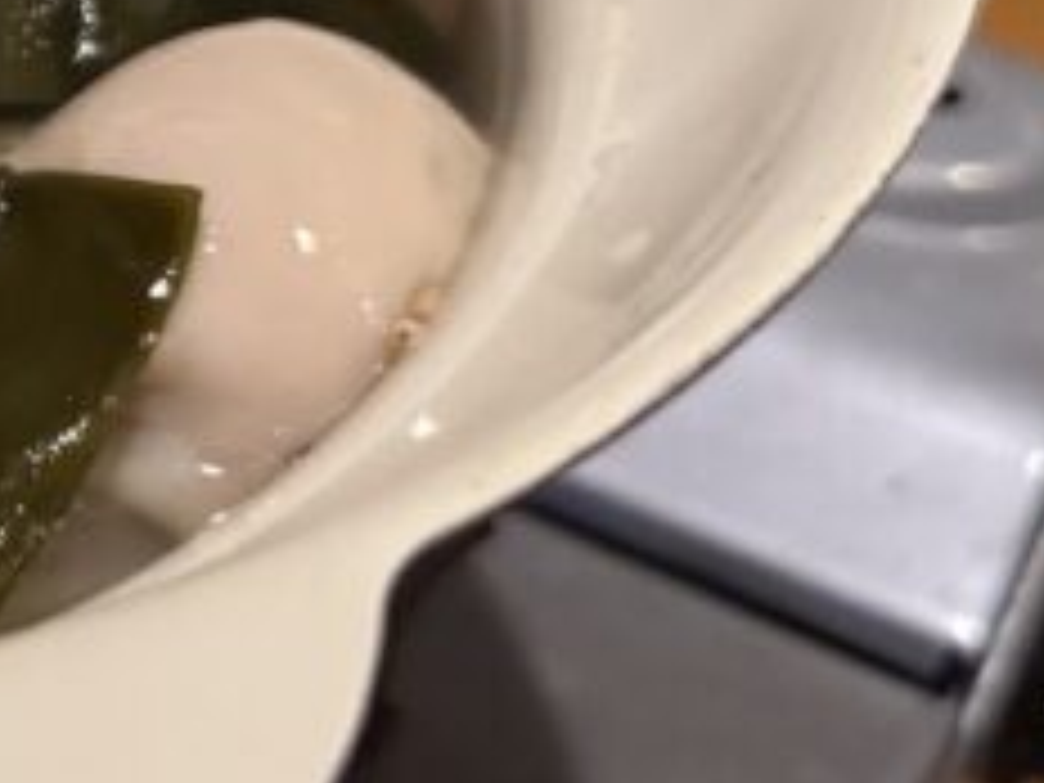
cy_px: -72
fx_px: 3197
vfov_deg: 13.7
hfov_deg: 16.0
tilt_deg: -30.9
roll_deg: -3.5
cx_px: -770
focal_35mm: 106
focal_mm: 6.76
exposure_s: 1/50
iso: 800
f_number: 1.78
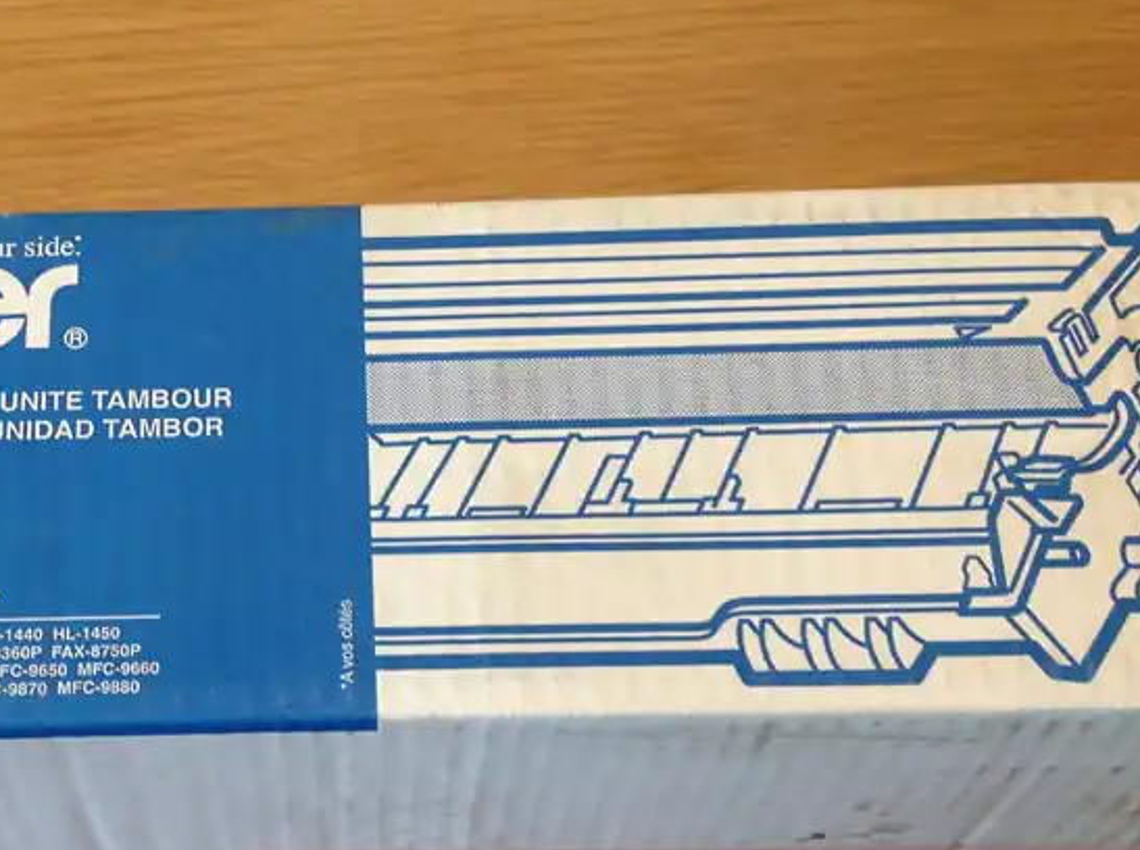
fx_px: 2104
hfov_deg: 29.8
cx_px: 283
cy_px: 562
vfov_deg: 22.8
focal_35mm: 64
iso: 64
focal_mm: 4.28
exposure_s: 1/24
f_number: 2.4
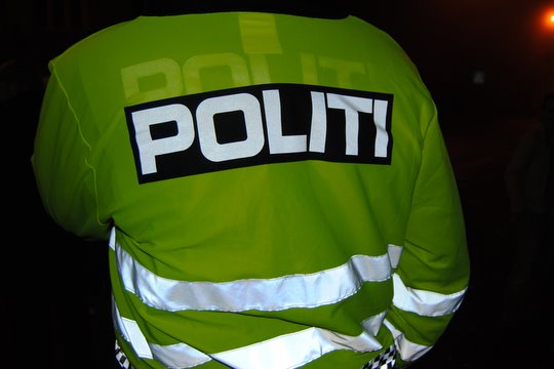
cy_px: 184
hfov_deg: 61.9
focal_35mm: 30
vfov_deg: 43.6
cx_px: 277
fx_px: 462
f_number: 3.5
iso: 200
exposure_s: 1/60
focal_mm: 20
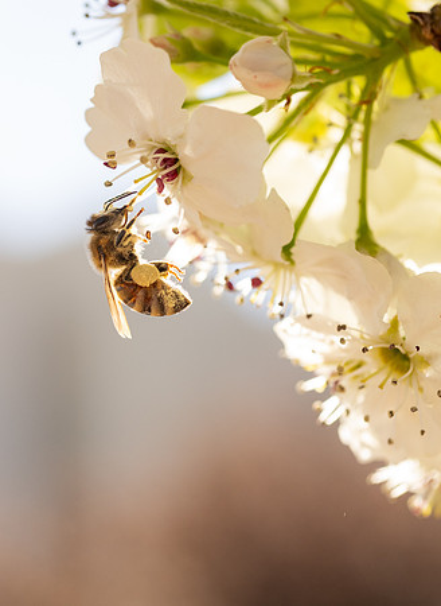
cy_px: 260
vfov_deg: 19.9
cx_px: 0
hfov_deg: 14.3
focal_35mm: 100
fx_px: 1726
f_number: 7.1
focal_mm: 60
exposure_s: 1/640
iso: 500
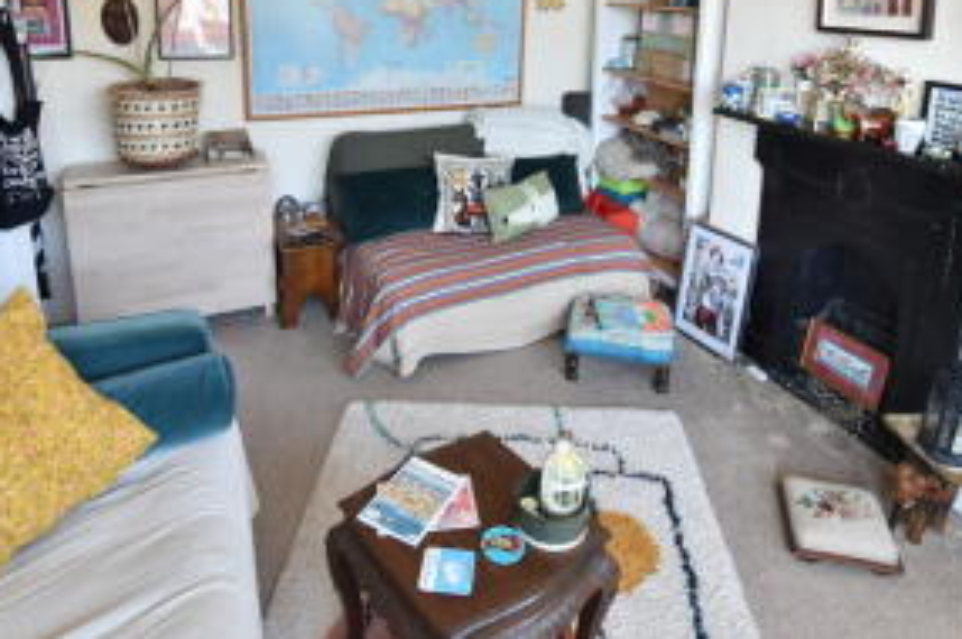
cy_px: 109
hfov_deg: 71.5
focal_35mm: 25
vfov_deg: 47.8
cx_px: 461
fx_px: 667
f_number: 4.5
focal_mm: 10
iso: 500
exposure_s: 1/80
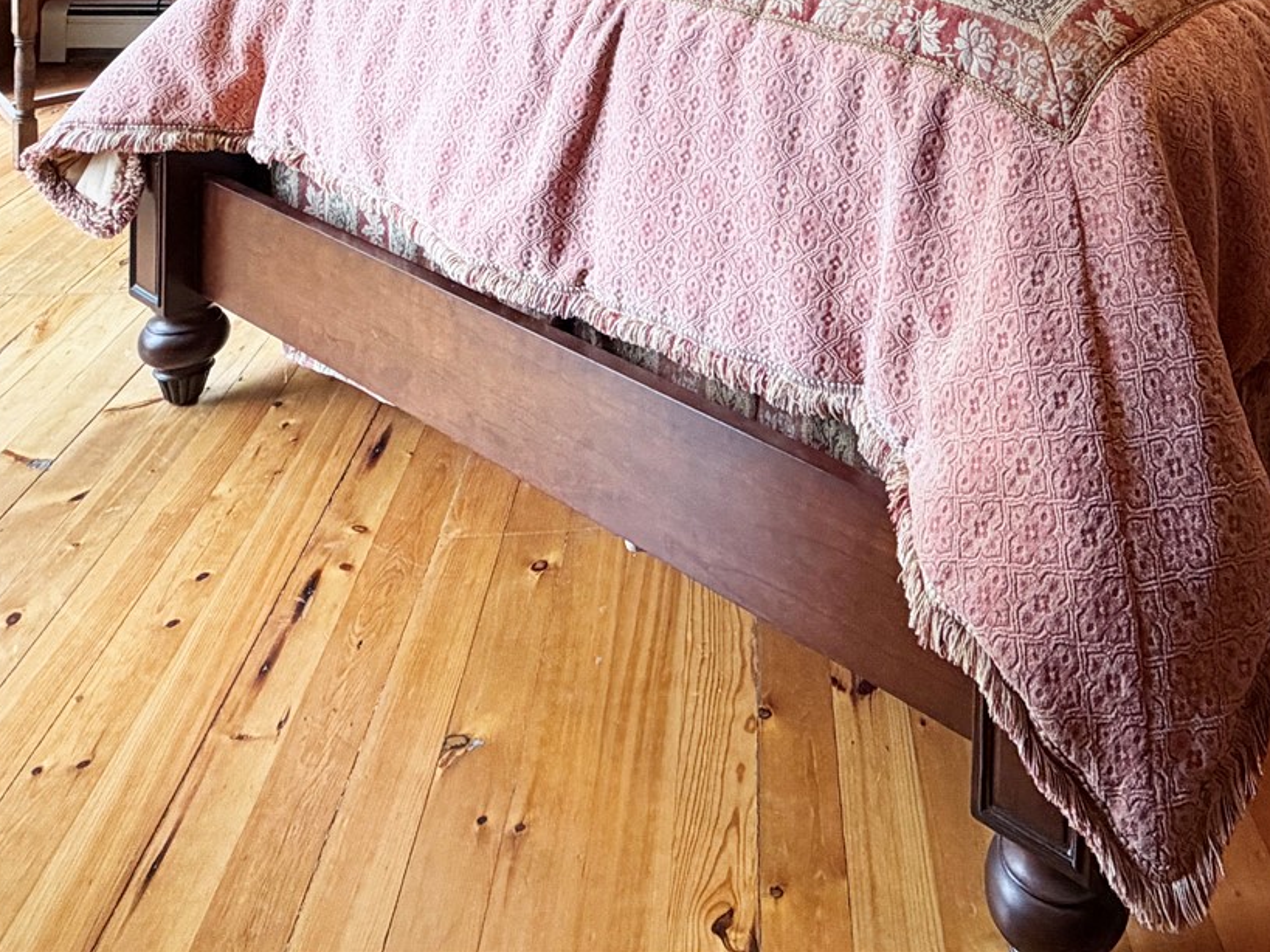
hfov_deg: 50.9
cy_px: -237
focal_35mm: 35
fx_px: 1284
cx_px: 920
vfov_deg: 32.3
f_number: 2.2
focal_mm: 2.22
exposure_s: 1/60
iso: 250
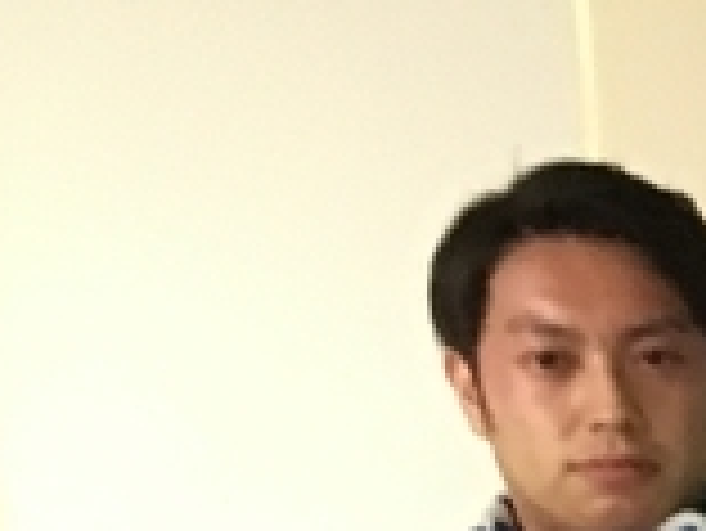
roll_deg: +0.6
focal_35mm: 189
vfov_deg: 7.4
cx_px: 2001
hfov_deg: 8.9
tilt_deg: -11.6
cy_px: 1224
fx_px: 3858
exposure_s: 1/15
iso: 250
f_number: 2.2
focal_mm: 4.15
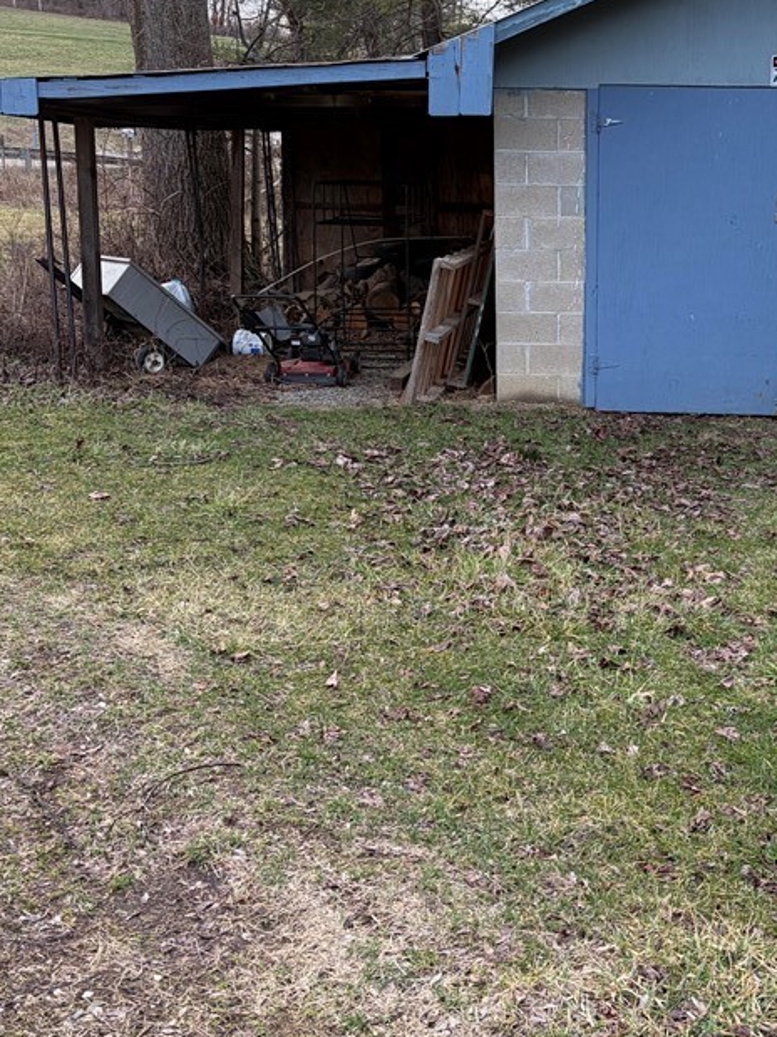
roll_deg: -0.2
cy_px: 399
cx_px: 586
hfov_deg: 32.9
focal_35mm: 43
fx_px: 1287
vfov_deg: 43.6
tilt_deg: -11.4
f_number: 1.6
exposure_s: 1/183
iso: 50
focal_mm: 5.96
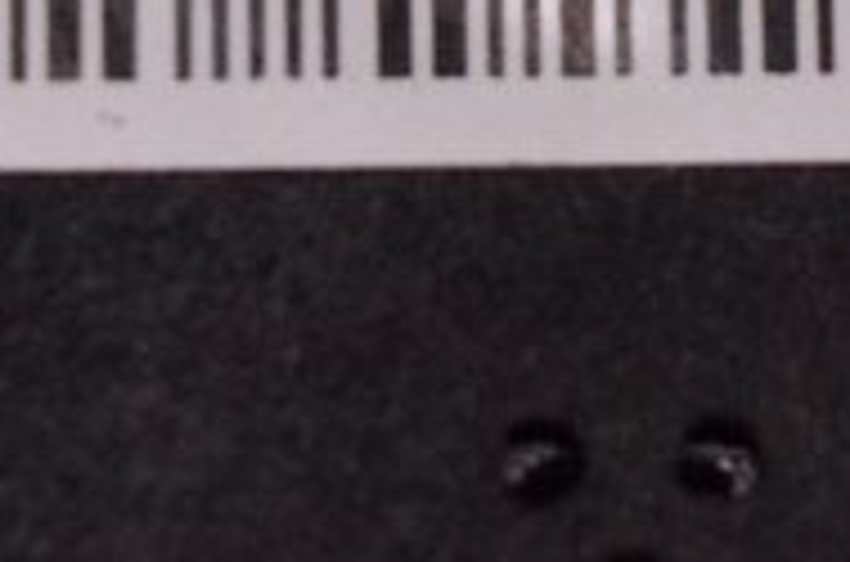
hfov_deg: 4.6
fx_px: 10544
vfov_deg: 3.0
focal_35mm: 448
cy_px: -605
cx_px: 472
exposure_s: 1/320
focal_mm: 55
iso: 3200
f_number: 11
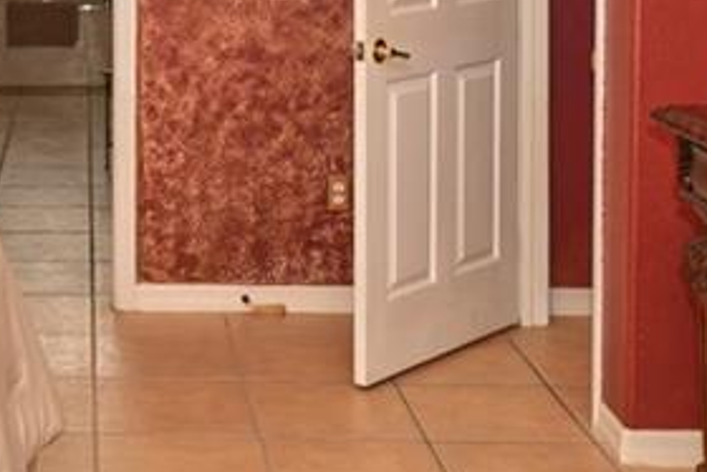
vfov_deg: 16.3
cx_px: 3
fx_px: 1572
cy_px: -109
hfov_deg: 24.2
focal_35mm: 80
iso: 400
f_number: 4
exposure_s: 1/200
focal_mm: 14
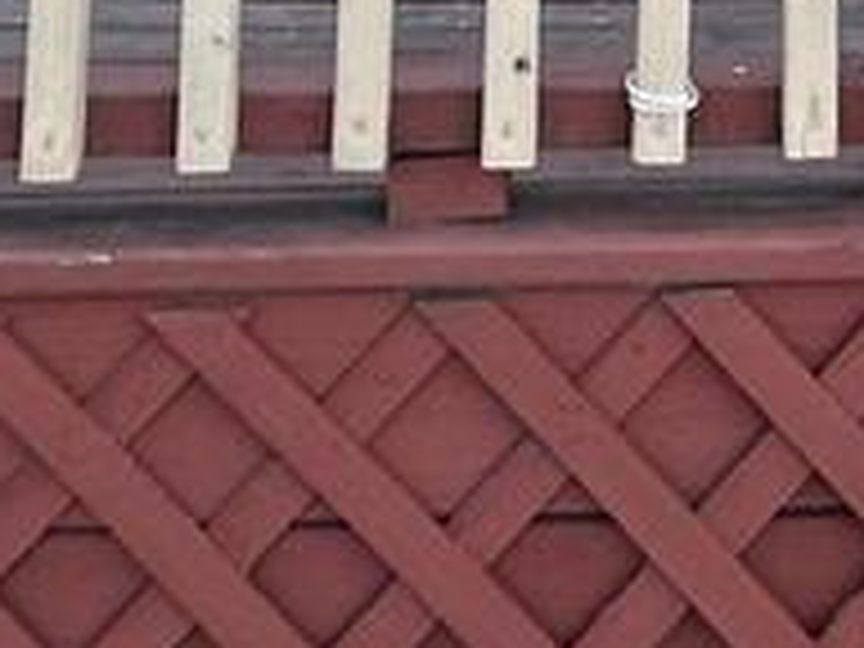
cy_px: -1012
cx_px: 842
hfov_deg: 18.3
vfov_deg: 11.2
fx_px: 2621
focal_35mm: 105
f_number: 2.2
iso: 40
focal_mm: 2.22
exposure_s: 1/206
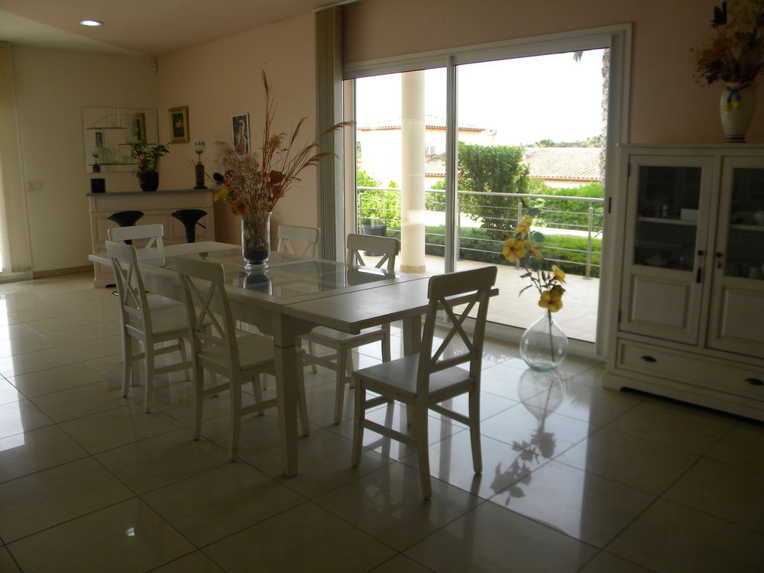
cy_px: 286
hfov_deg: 63.4
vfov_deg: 49.7
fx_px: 618
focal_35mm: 28
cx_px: 382
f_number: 3.5
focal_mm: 5
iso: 80
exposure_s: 1/177
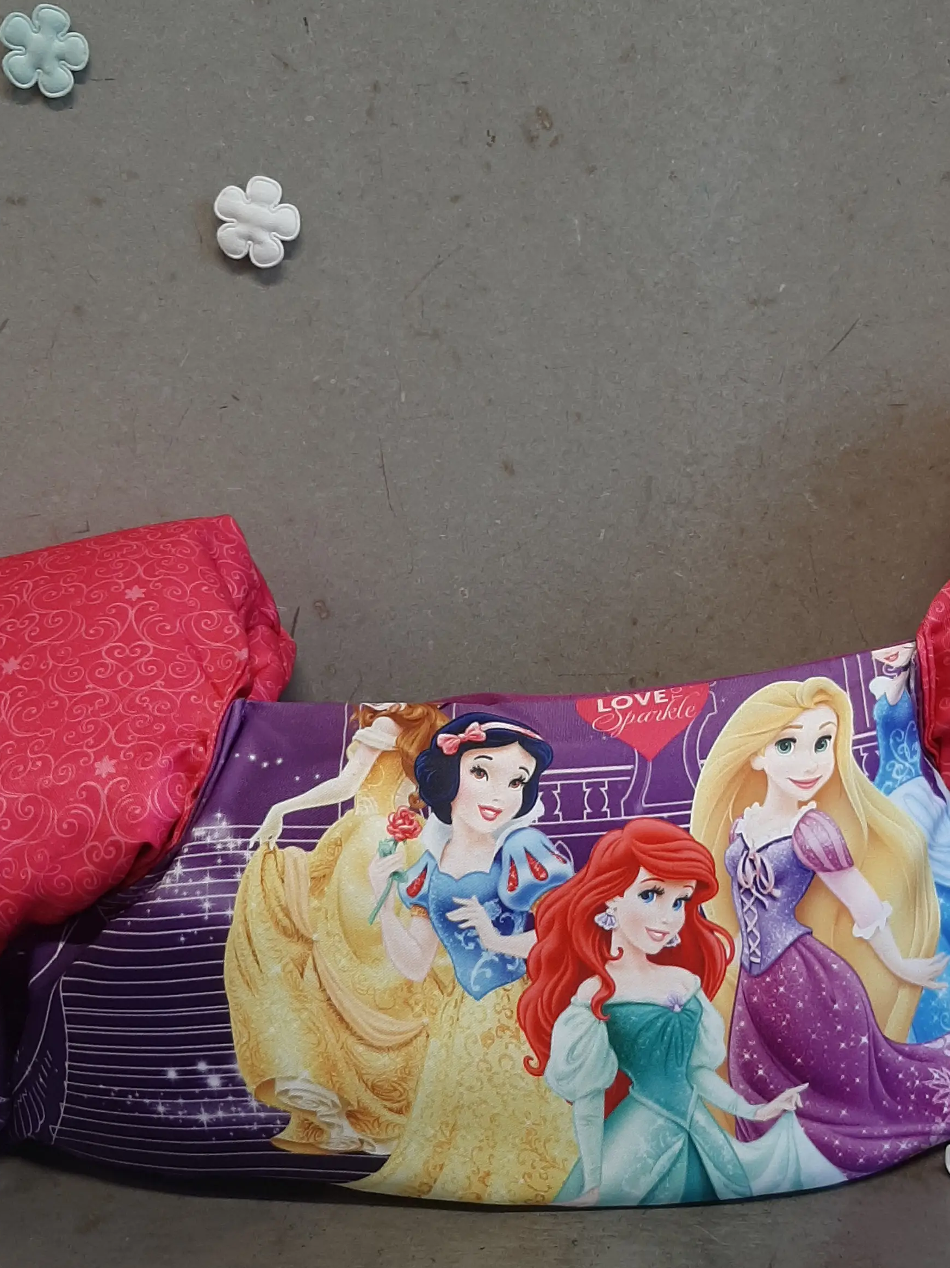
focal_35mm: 45
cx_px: 606
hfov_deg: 32.0
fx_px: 1647
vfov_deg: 42.1
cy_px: 647
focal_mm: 3.93
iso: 50
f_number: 1.7
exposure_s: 1/50
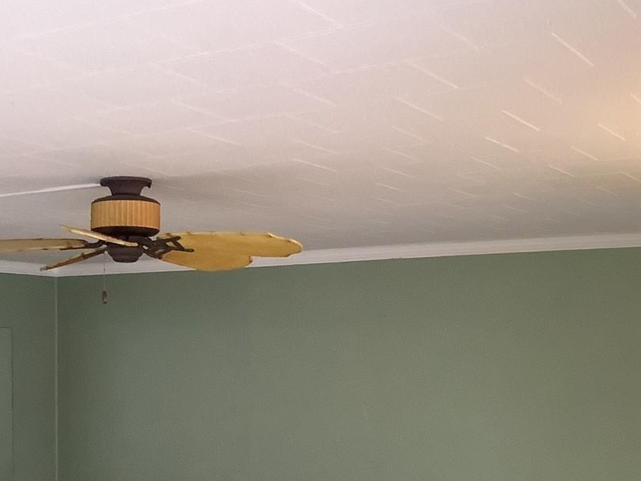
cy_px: 427
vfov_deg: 23.4
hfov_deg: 30.8
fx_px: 1130
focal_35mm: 61
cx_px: 115
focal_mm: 3.3
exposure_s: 1/40
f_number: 2.4
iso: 250
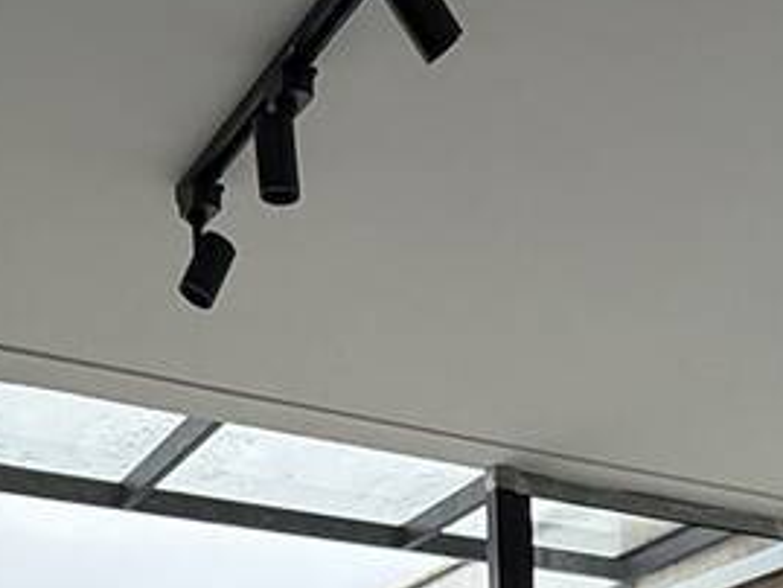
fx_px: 1697
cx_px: 585
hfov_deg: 25.7
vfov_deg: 15.4
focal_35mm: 75
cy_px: 1208
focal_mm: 2.22
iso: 50
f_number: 2.2
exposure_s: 1/1125
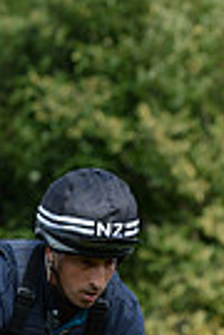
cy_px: 692
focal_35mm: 902
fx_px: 8418
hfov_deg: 1.5
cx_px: -52
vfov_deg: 2.3
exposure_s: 1/1000
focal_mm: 210
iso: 800
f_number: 8
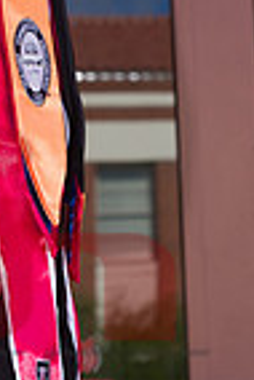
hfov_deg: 5.1
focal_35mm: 269
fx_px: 2840
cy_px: -104
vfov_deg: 7.6
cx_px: -27
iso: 320
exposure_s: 1/320
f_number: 8
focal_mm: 85
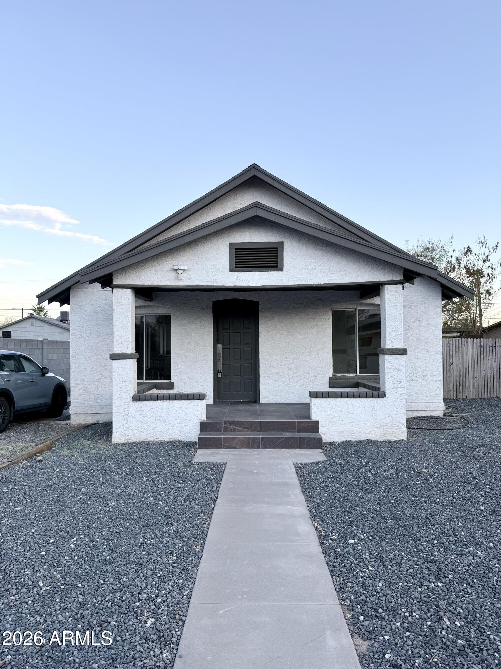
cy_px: 334
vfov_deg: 71.6
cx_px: 250
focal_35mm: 24
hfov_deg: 56.8
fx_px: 463
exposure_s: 1/433
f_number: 1.78
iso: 80
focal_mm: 6.76
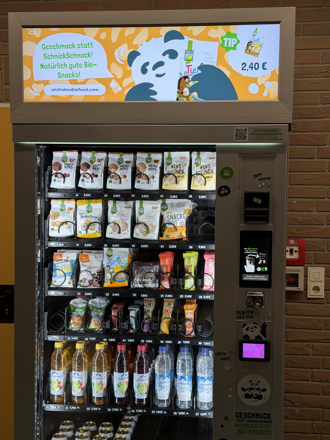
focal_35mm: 48
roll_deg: -1.1
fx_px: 610
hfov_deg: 30.3
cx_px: 165
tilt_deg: -3.7
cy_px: 220
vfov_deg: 39.7
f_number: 1.78
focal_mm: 6.76
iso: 50
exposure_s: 1/100
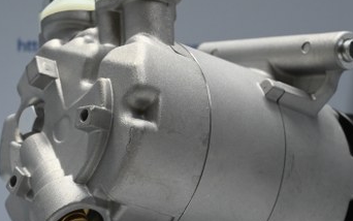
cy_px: 152
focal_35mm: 110
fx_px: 1058
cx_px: 156
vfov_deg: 11.9
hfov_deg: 18.9
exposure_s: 1/60
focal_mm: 41
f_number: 5.6
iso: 900
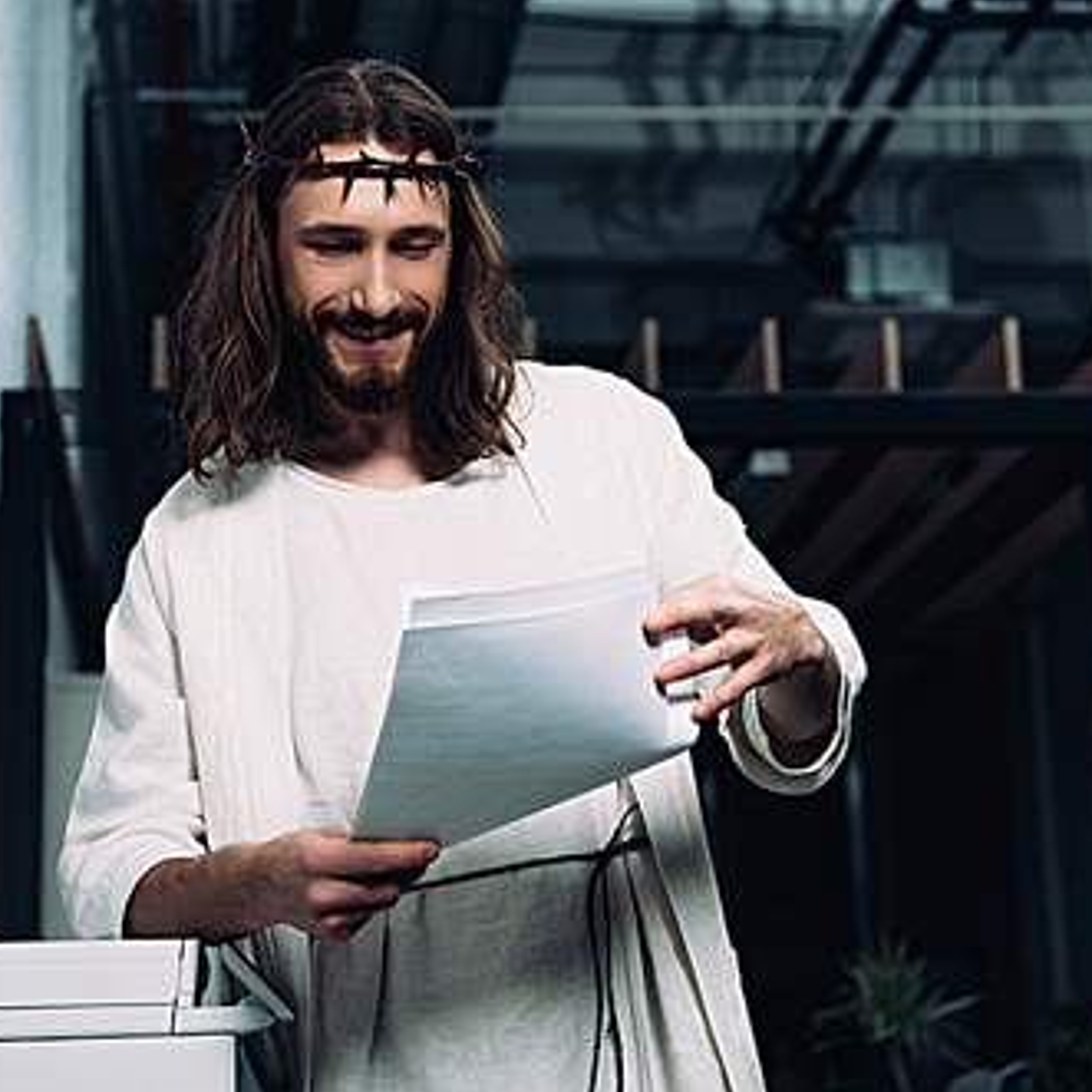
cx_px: 485
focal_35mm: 77
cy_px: 548
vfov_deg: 22.5
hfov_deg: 22.5
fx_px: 2748
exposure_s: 1/200
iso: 160
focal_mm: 60
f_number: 3.5
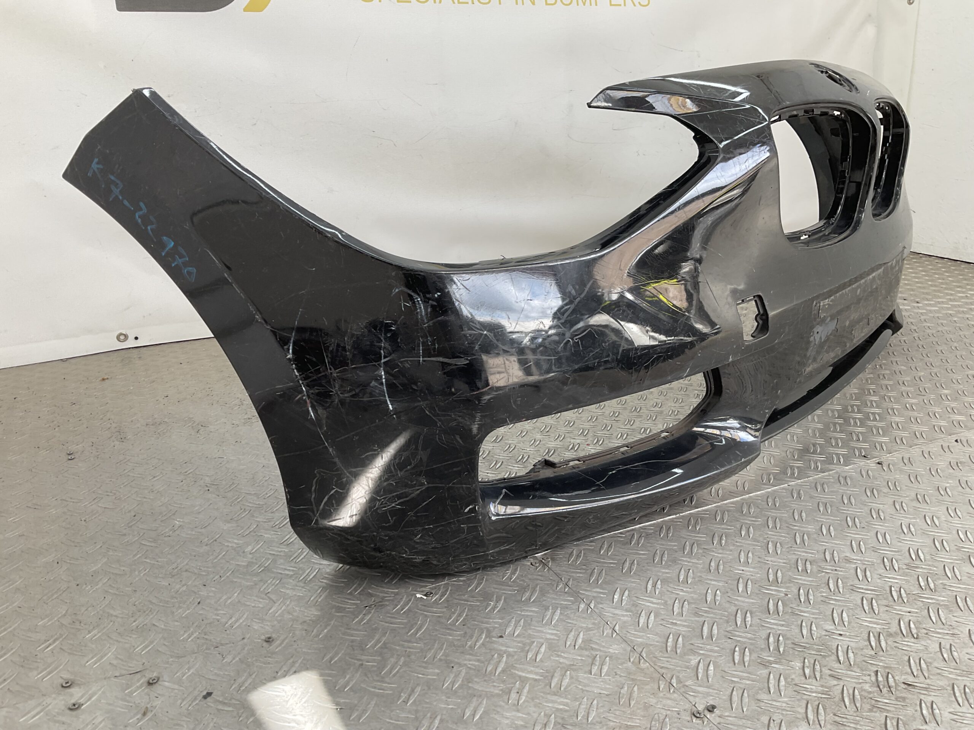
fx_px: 816
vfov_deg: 48.2
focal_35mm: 29
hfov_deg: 61.7
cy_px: 365
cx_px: 487
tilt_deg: -18.7
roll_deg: -0.9
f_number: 1.8
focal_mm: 3
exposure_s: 1/125
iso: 16
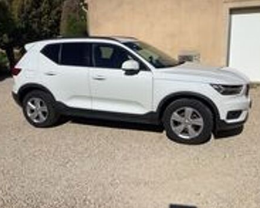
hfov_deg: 54.2
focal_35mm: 33
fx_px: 254
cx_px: 126
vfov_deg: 44.5
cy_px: 105
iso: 25
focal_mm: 3.3
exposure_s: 1/4525
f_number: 2.4
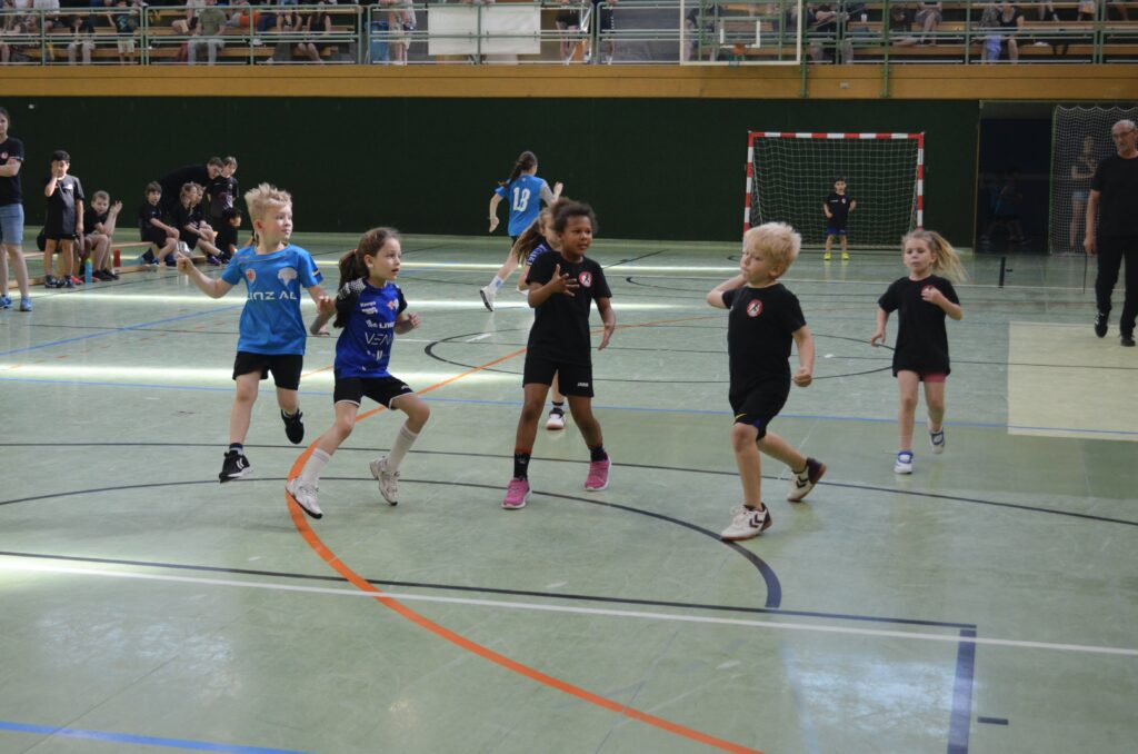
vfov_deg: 26.4
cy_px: 377
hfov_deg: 39.0
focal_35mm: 51
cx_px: 569
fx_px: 1609
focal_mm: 34
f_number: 5
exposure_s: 1/500
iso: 1400
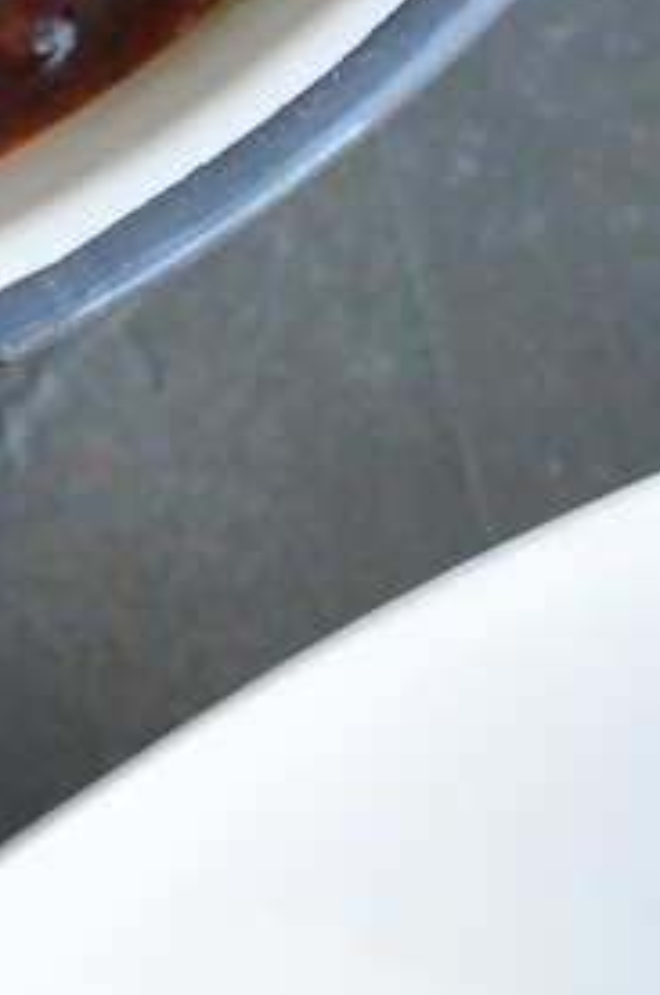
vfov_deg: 5.0
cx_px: 646
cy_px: 1420
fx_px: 11289
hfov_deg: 3.3
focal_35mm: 409
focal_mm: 50
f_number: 4
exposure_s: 1/80
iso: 320
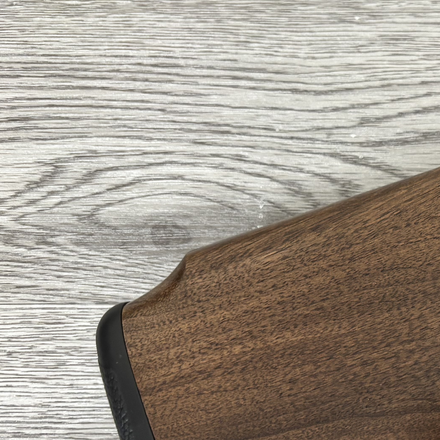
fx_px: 906
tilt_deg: -75.8
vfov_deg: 27.1
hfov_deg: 24.0
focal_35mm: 63
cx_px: 573
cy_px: 303
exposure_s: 1/50
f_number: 1.6
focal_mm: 5.96
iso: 160
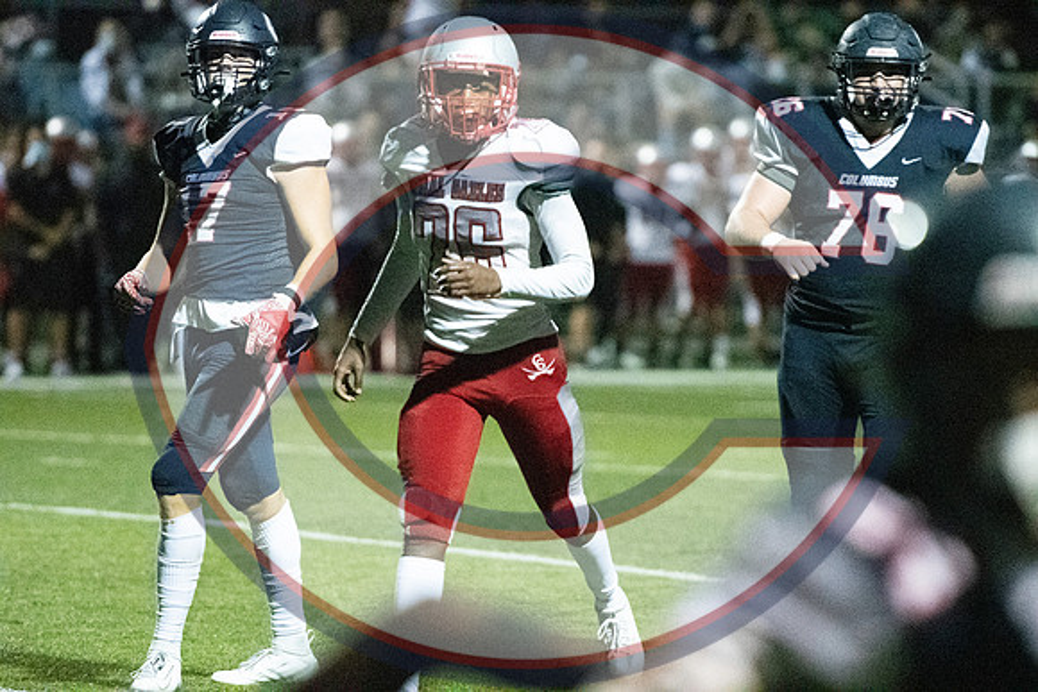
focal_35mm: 300
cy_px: 346
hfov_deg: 6.9
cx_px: 519
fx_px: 8652
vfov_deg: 4.6
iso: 51200
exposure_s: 1/3200
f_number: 2.8
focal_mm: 200
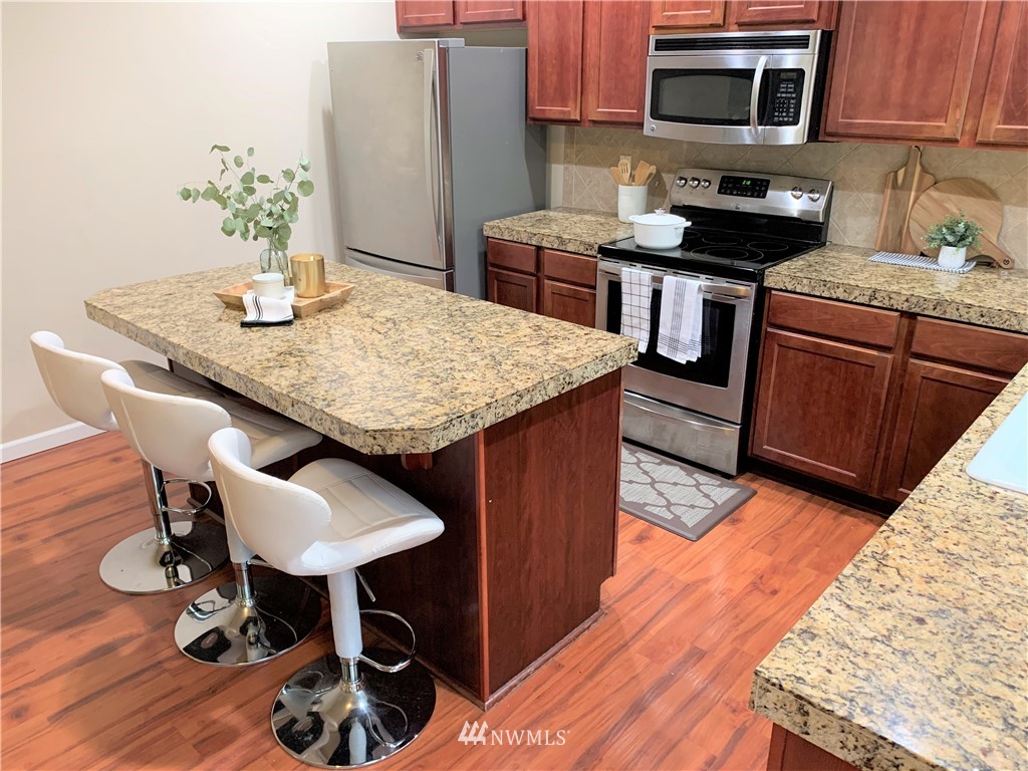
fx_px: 772
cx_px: 514
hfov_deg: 67.3
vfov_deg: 53.1
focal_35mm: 26
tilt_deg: -22.3
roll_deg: +0.3
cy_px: 386
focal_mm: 4.25
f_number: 1.8
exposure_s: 1/40
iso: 320
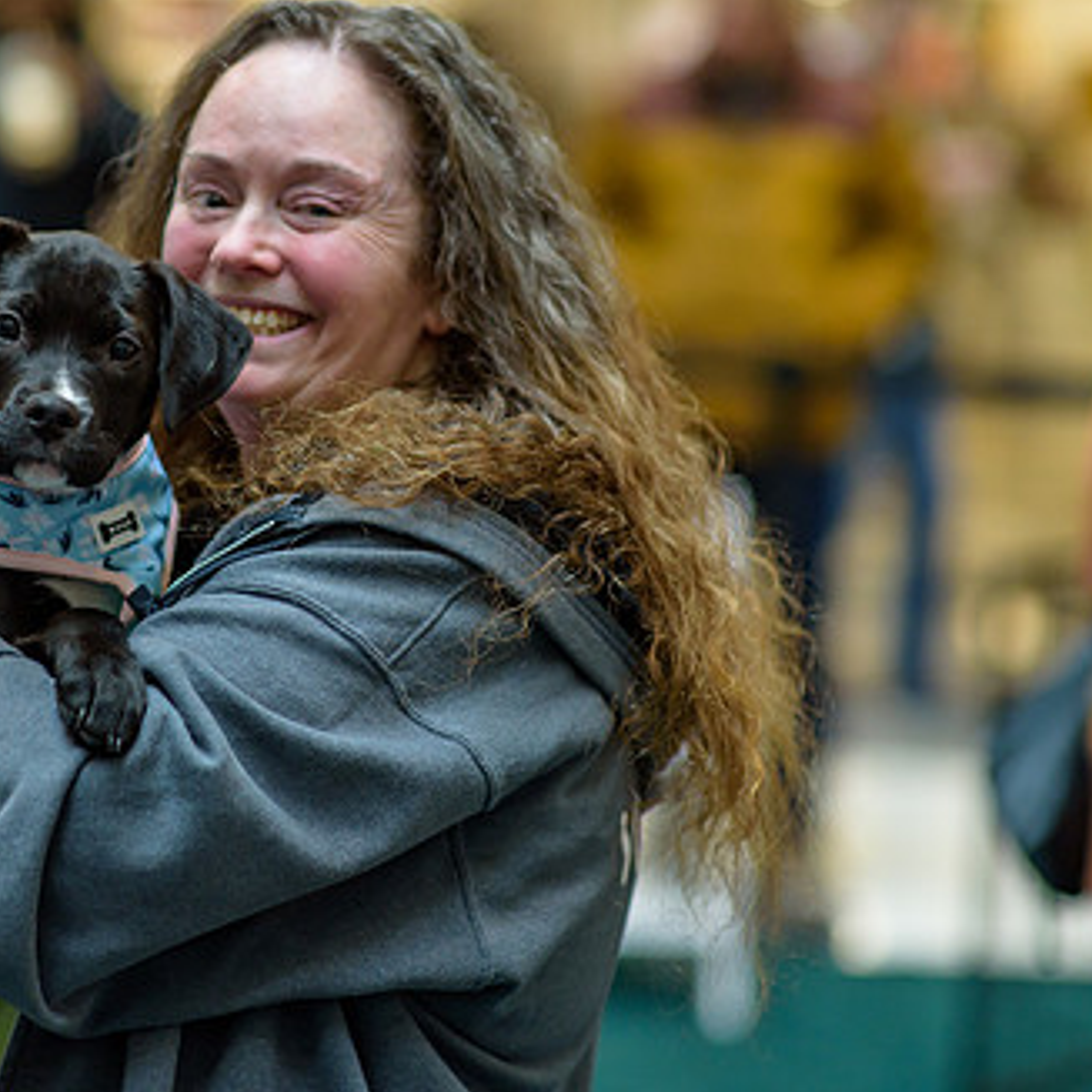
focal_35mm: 128
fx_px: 4568
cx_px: 260
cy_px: 509
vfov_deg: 13.6
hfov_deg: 13.6
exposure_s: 1/500
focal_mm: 85
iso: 800
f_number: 2
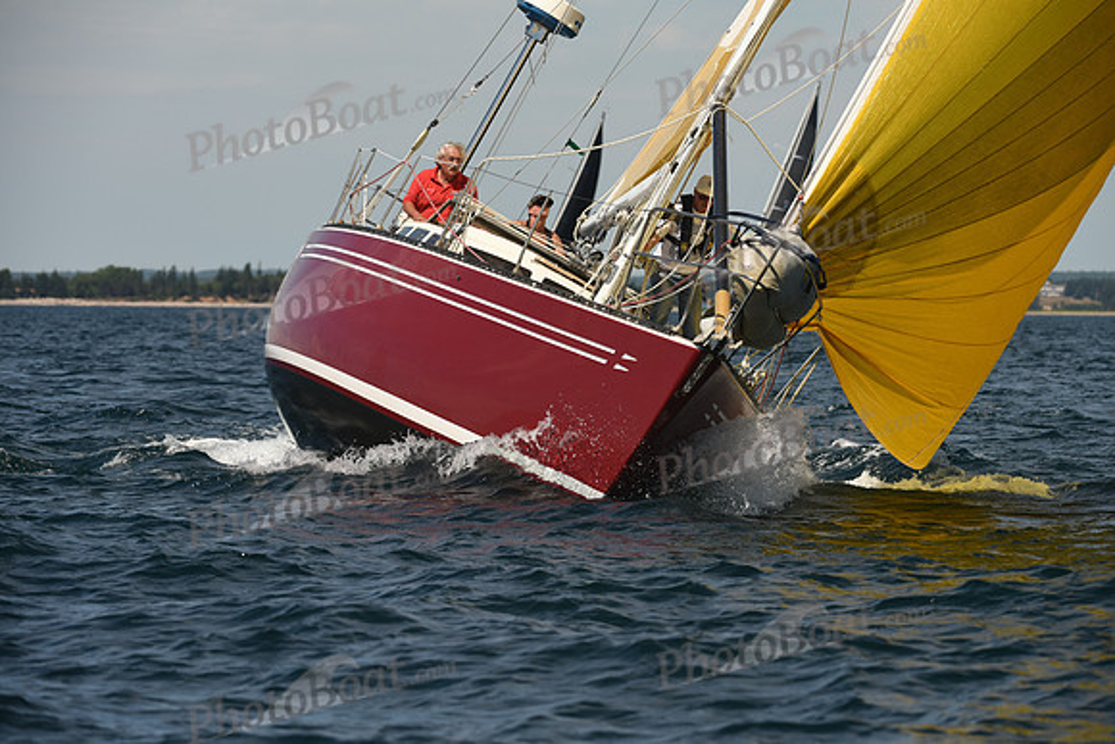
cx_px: 558
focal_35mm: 250
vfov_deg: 5.5
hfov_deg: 8.2
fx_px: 7745
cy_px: 372
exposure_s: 1/1000
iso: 250
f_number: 6.3
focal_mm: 250
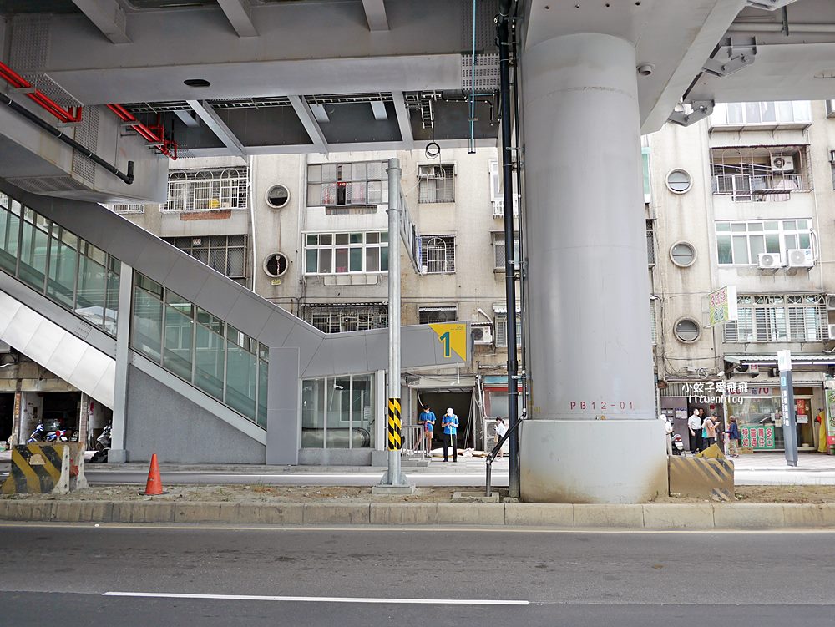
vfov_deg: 49.8
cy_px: 314
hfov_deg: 63.4
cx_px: 418
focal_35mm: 28
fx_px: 676
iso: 200
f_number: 2.5
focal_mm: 14
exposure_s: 1/320
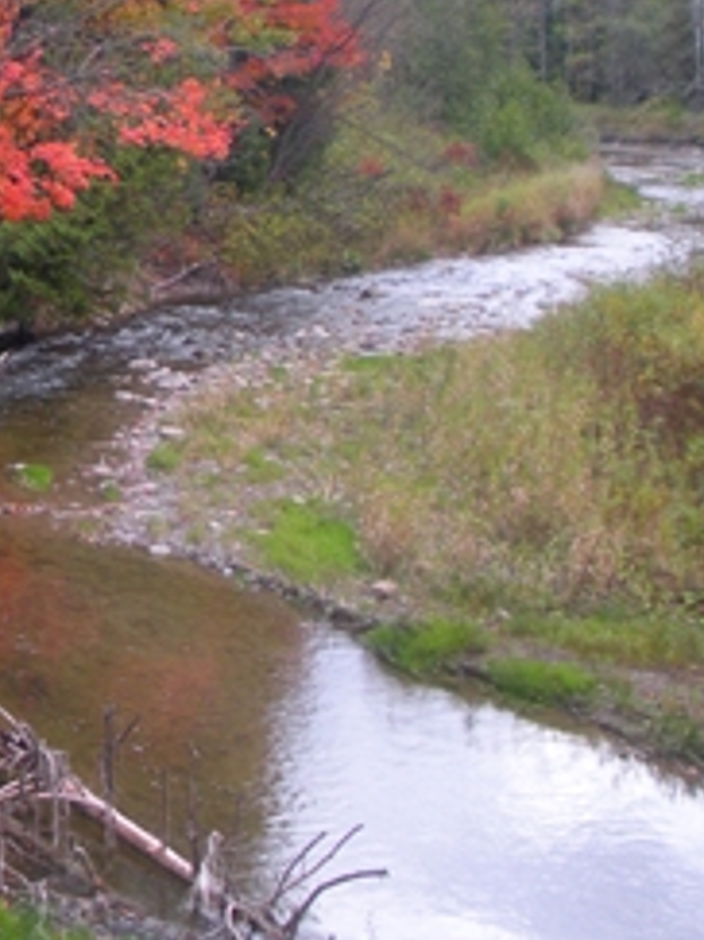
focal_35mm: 89
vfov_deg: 21.8
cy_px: 220
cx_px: -155
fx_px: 2415
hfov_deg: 15.9
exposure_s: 1/130
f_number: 3.5
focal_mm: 6.3
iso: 108
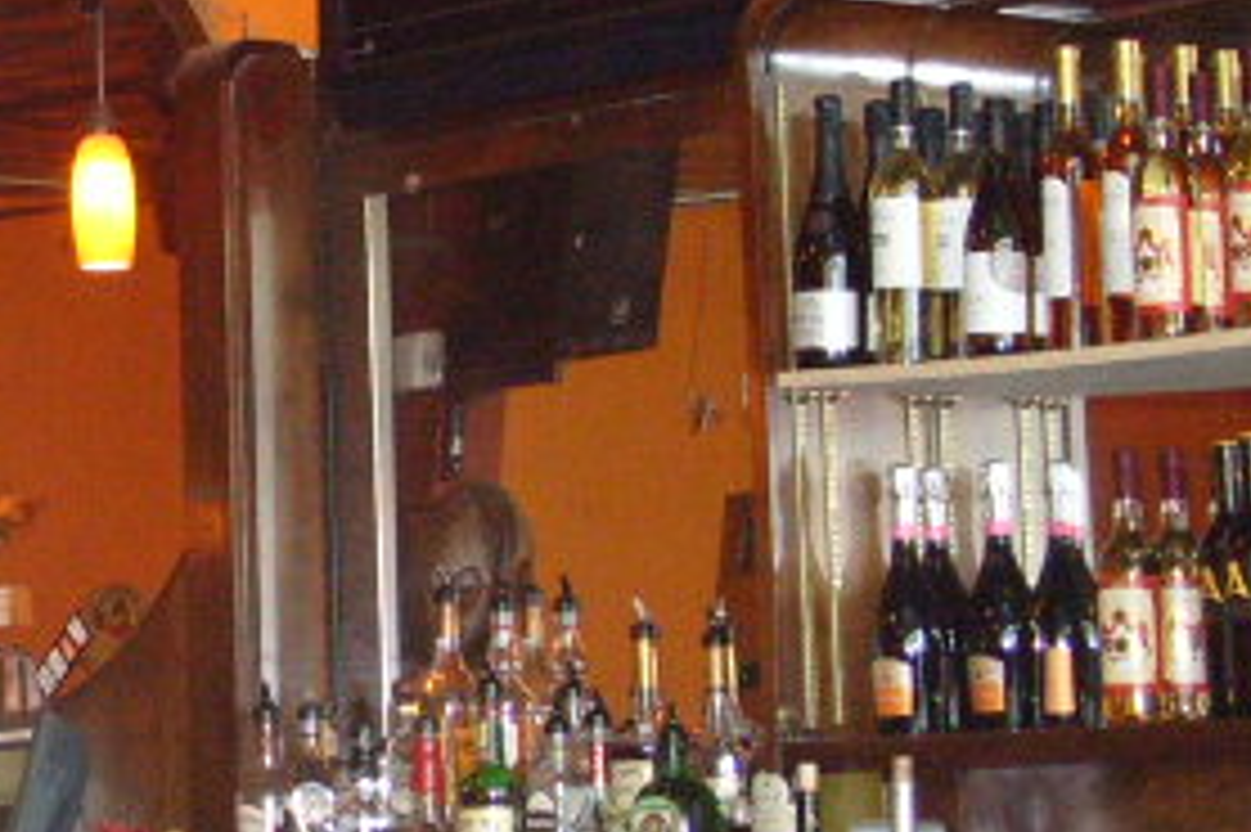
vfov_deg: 10.2
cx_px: -364
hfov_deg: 14.7
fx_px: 4654
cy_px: 337
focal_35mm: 134
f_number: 2.8
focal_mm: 7.8
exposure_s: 1/45
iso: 400
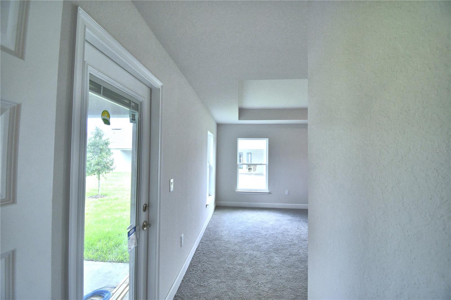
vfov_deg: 77.3
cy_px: 150
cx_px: 226
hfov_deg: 100.4
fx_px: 188
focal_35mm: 15
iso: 320
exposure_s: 1/125
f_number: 4.5
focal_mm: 10
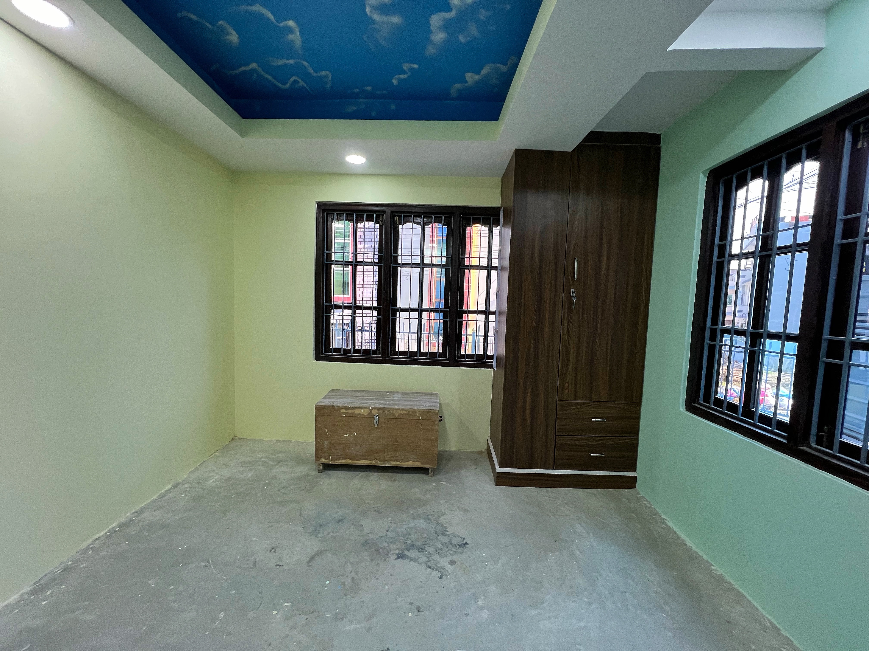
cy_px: 326
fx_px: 326
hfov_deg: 106.2
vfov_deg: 89.9
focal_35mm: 13
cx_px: 434
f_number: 1.8
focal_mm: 1.57
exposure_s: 1/99
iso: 160
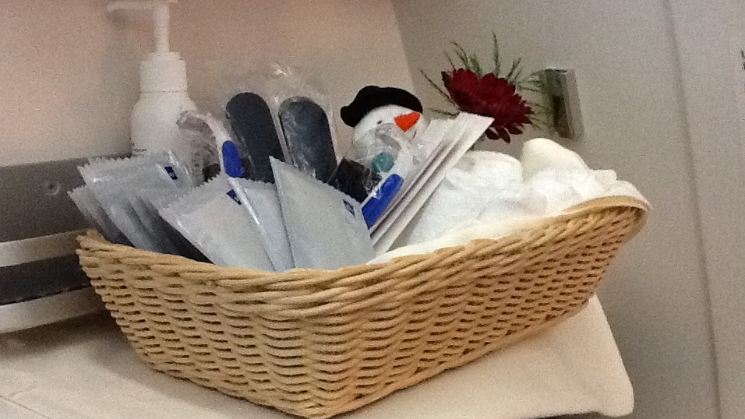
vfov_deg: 33.7
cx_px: 372
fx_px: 691
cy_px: 191
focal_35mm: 35
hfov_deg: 56.6
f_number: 2.4
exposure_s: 1/30
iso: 400
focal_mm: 2.03
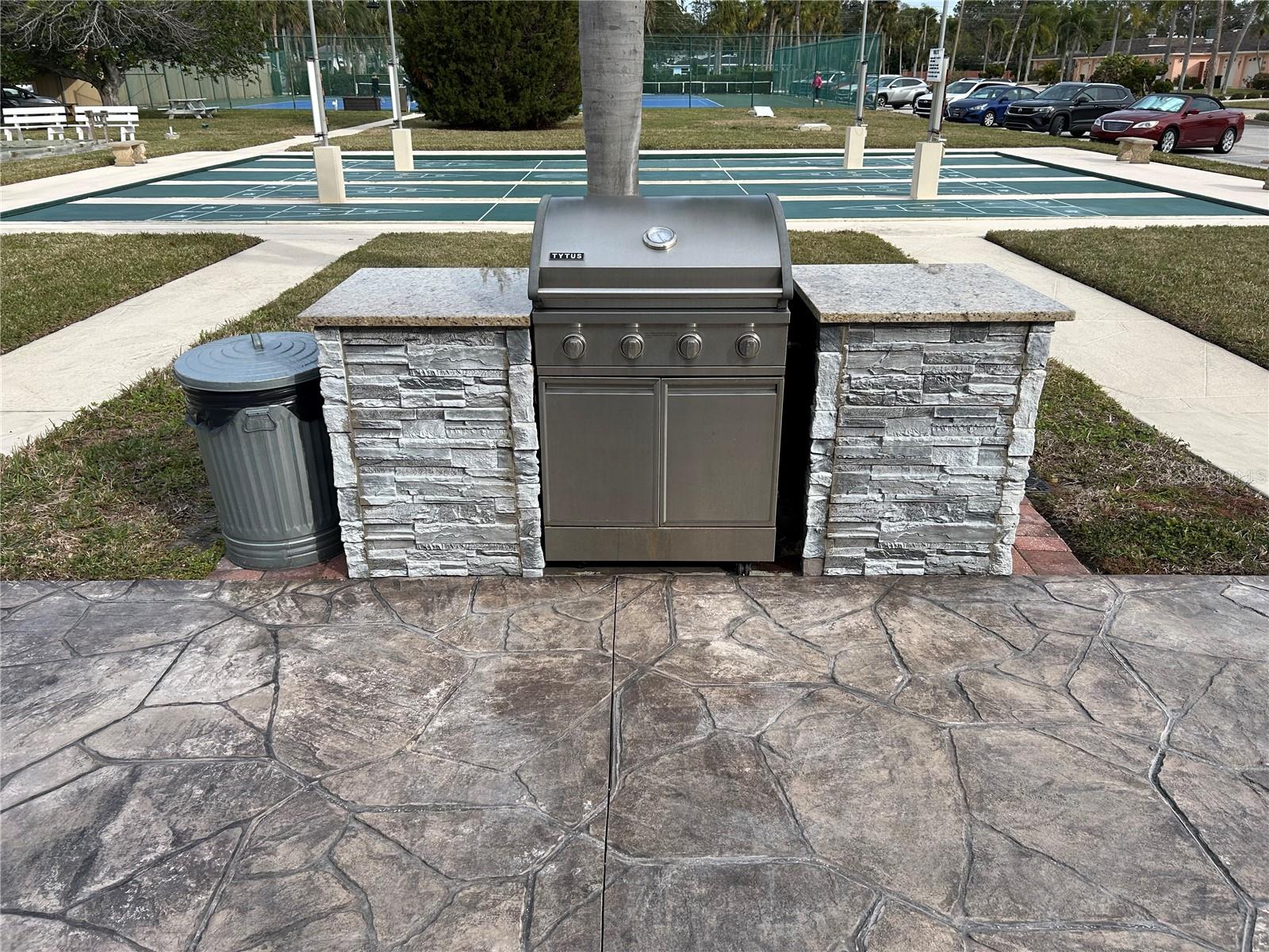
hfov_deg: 67.3
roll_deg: +0.2
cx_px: 634
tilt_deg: -23.1
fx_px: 953
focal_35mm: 26
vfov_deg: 53.1
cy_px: 476
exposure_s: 1/2632
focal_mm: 5.7
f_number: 1.5
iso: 50
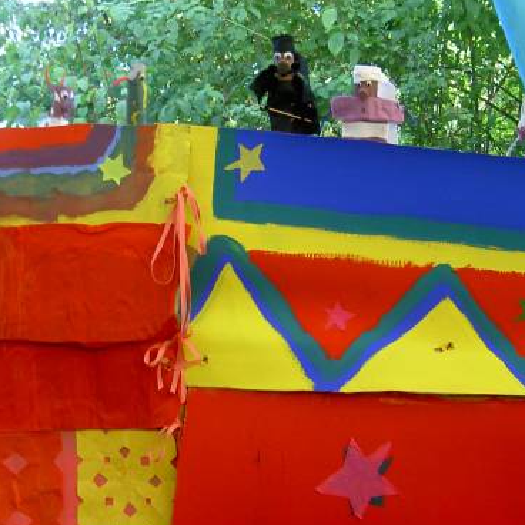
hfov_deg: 23.0
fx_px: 1287
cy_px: 217
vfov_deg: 23.0
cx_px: 223
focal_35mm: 75
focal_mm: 8
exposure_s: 1/30
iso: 100
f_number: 2.8
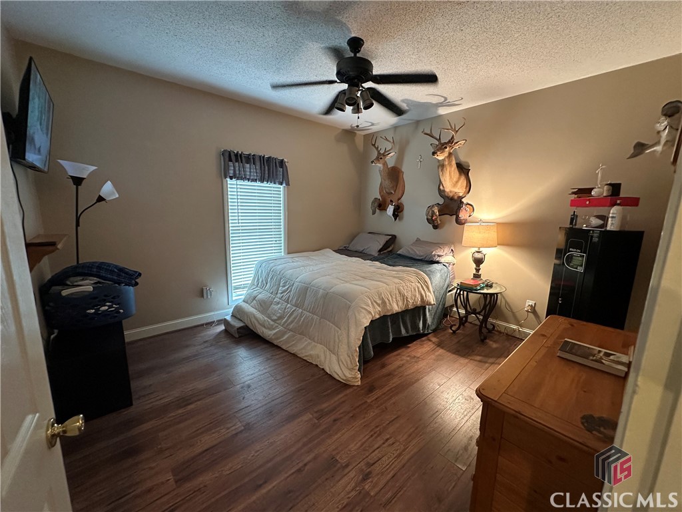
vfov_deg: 85.7
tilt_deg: -9.9
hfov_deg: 102.1
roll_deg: -1.2
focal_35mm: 14
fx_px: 276
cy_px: 256
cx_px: 341
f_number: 2.2
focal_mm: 2.22
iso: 640
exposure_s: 1/60
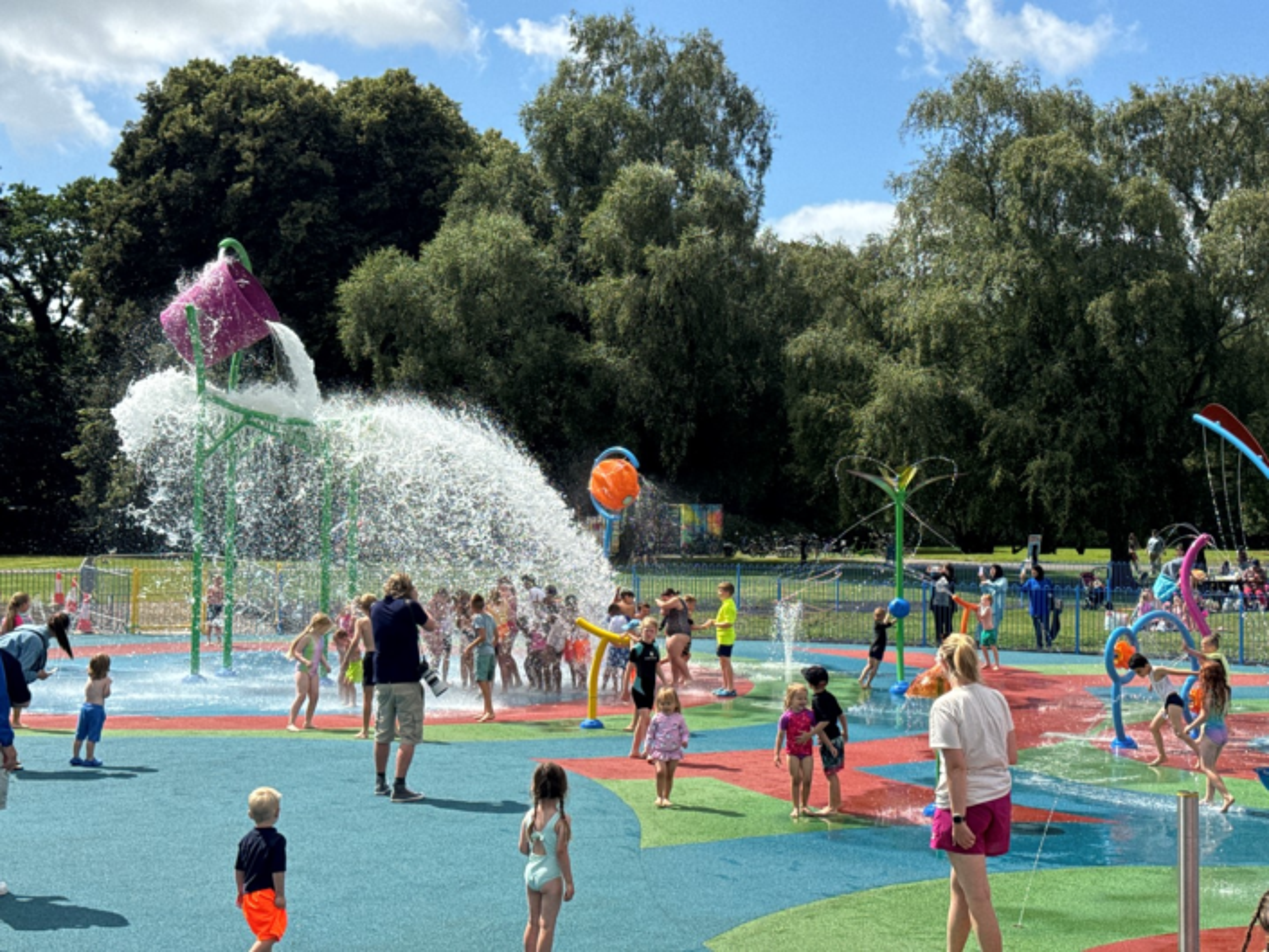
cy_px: 476
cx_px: 634
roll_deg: -1.4
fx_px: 1760
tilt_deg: +2.3
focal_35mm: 48
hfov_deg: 39.7
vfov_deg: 30.3
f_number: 1.78
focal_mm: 6.76
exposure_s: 1/3817
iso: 64
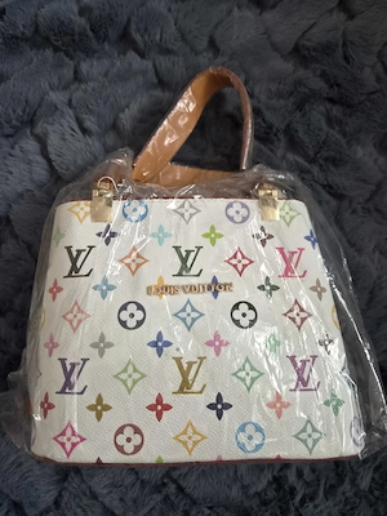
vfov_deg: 73.9
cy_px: 258
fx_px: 343
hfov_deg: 58.9
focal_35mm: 23
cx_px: 194
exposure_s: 1/100
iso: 640
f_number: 1.8
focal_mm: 5.4
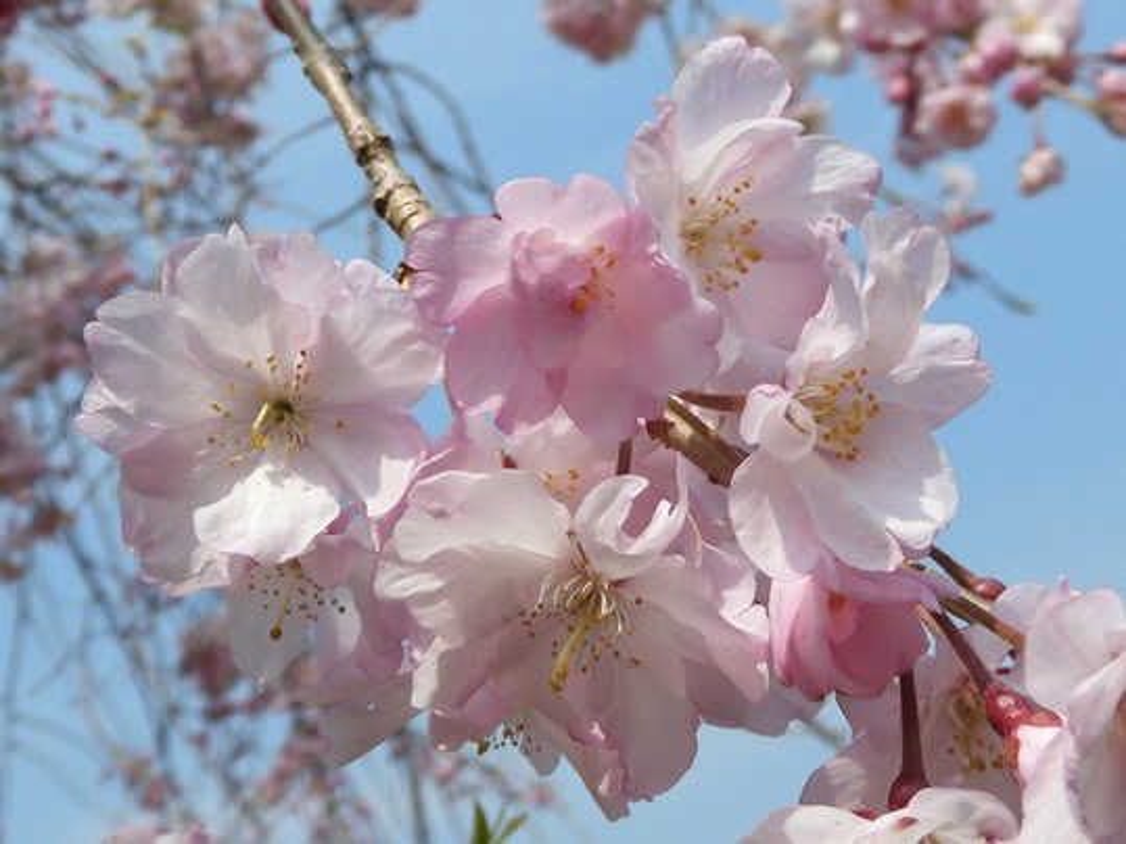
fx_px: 1236
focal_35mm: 38
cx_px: 563
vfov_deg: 37.7
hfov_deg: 49.0
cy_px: 422
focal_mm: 6.8
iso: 100
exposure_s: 1/1600
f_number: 4
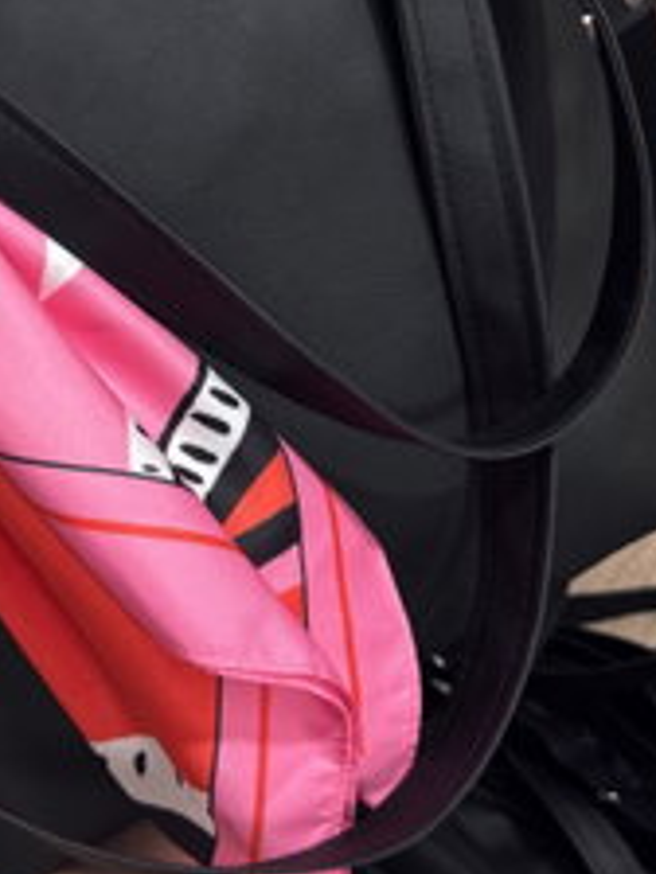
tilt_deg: -39.4
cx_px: 215
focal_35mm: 57
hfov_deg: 25.5
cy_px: 341
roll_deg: +27.0
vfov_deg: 33.7
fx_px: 1440
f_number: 1.78
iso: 200
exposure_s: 1/50
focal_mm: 6.76
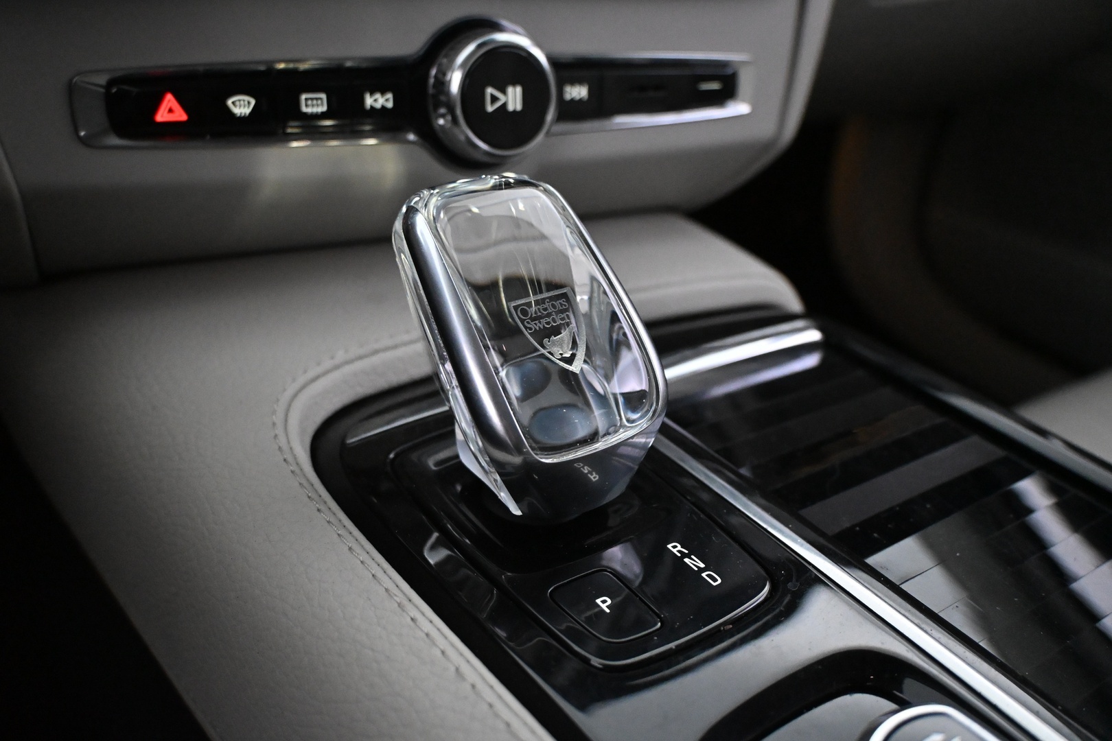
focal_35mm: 32
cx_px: 556
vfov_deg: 40.8
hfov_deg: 58.3
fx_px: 996
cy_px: 370
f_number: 4
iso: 5600
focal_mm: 21.5
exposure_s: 1/60
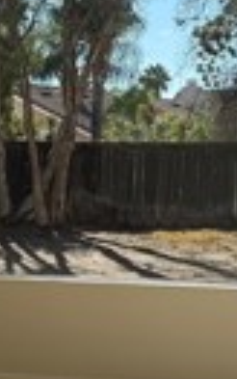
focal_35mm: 124
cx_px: -199
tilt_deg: -4.3
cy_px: 231
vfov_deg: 16.8
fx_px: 1280
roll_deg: -0.2
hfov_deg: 10.0
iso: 80
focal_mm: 6.76
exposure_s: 1/3425
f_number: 1.78
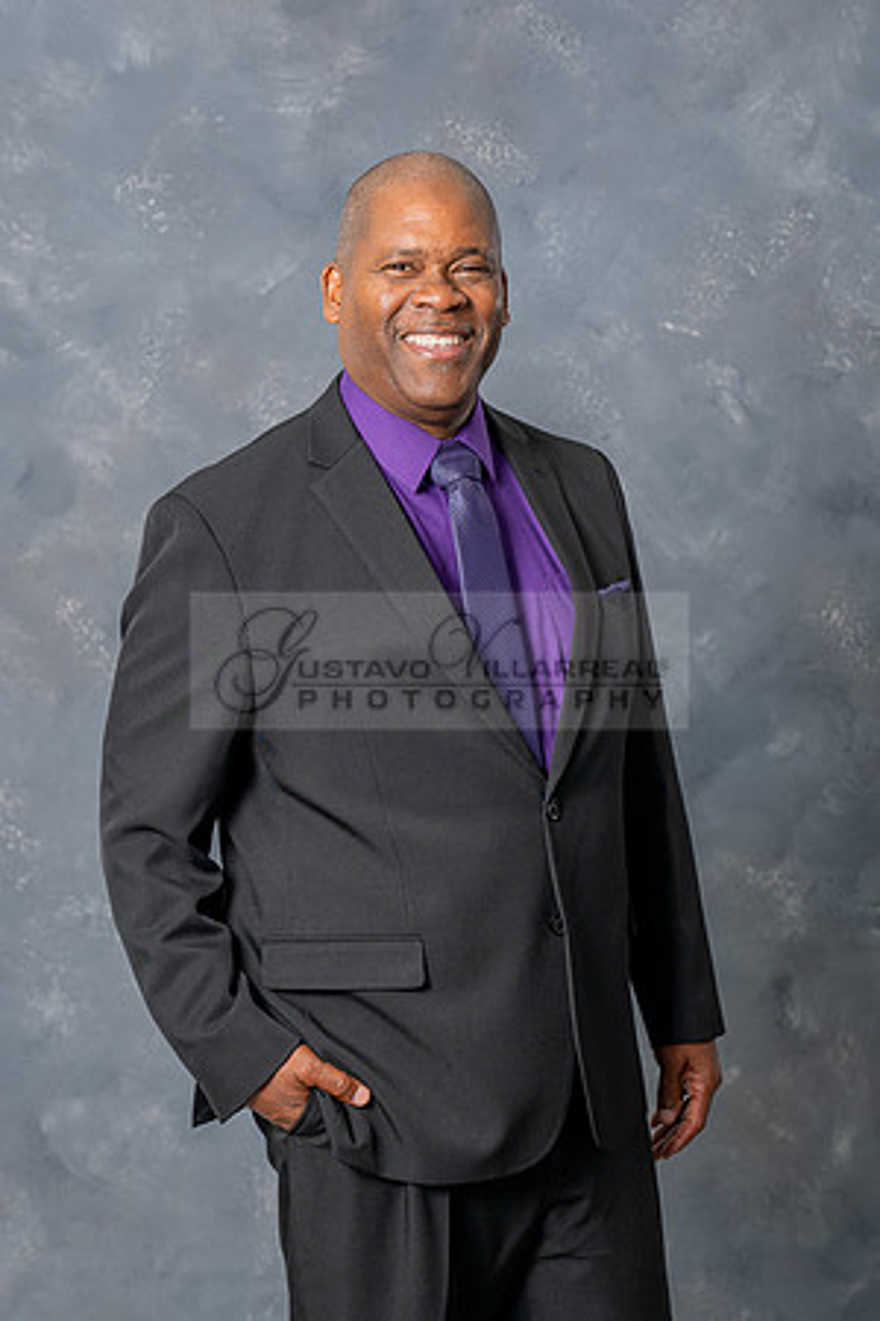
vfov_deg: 28.1
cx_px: 549
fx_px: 2640
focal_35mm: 72
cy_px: 661
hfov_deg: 18.9
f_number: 4
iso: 200
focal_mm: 48
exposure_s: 1/200
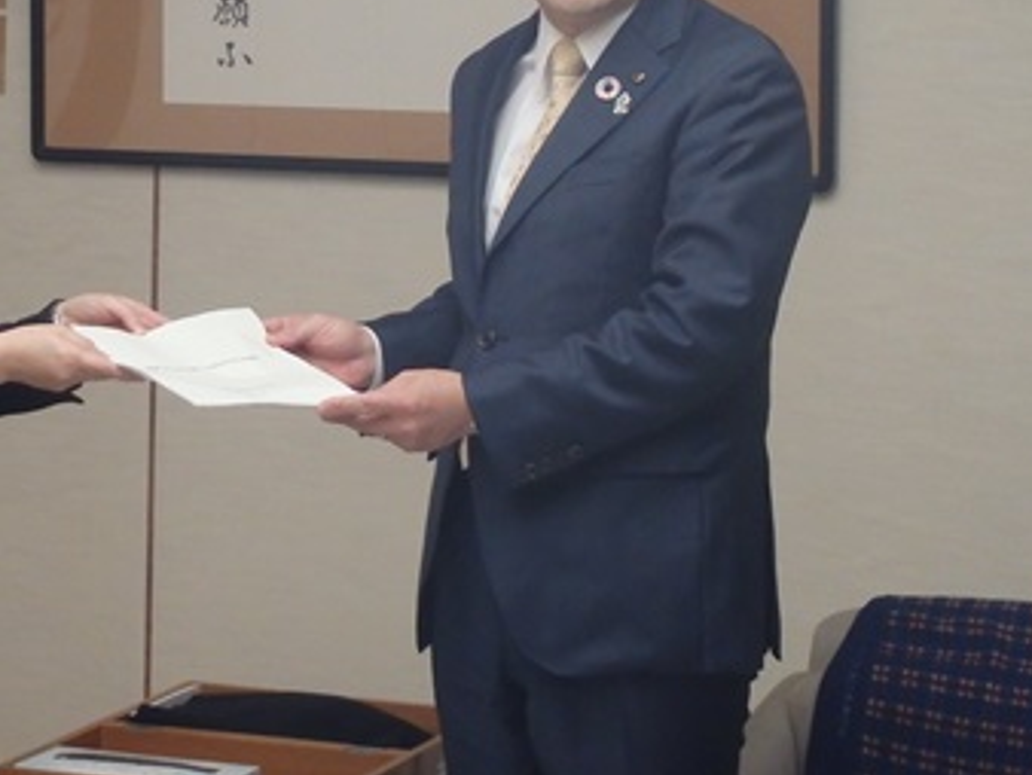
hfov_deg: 13.8
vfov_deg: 10.4
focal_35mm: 143
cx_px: 290
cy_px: 195
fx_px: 4266
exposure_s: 1/60
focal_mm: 15.1
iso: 640
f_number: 4.4
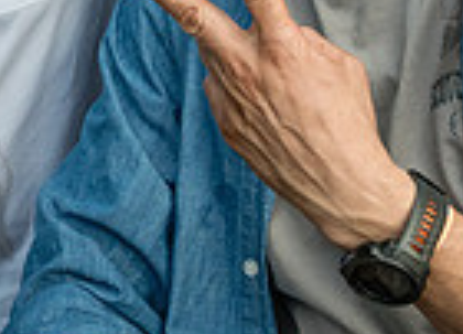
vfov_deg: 9.5
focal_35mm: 146
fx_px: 1926
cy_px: -215
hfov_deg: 13.4
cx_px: -49
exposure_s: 1/2000
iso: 1000
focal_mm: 29
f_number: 4.5
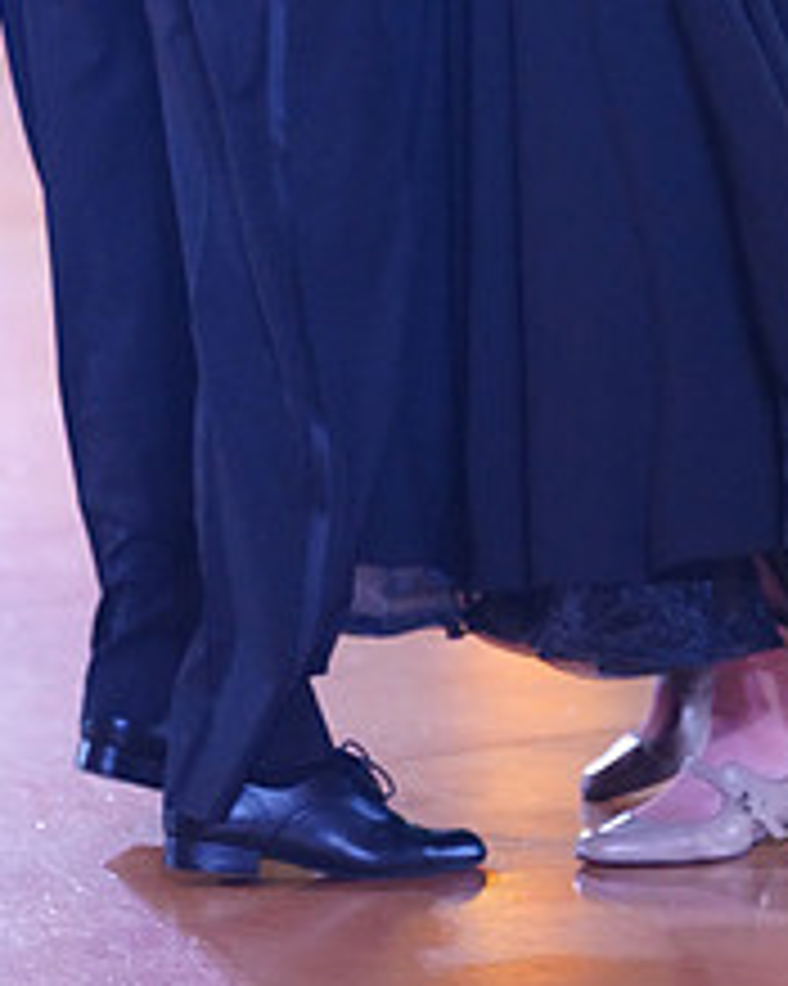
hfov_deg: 4.3
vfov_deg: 5.3
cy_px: -279
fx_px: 10590
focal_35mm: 363
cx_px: 466
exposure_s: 1/400
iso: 5000
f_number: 2.8
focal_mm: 146
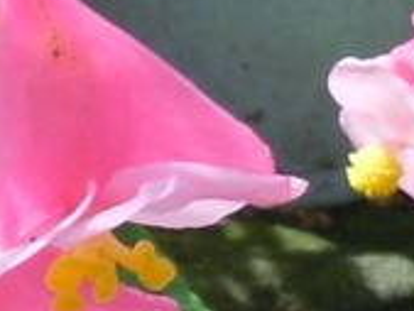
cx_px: -532
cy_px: -34
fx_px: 2549
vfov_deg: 6.9
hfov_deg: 8.6
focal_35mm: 213
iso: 100
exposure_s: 1/200
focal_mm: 5.4
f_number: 3.5
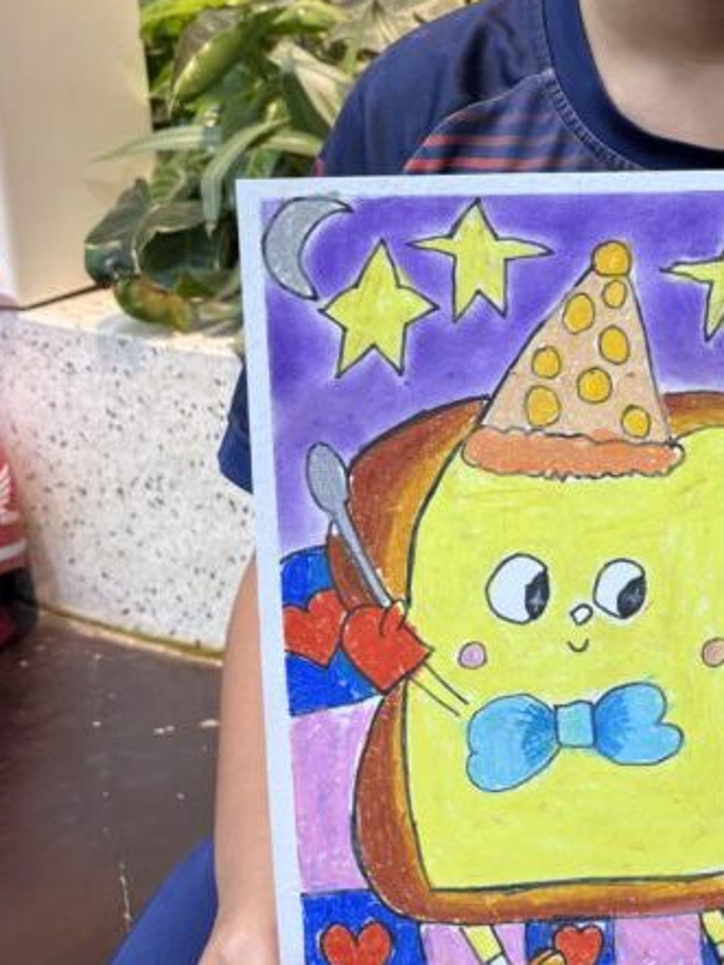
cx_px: 658
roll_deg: +0.1
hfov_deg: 24.1
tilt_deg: -9.3
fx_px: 1645
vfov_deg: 32.2
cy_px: 276
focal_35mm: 59
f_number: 1.6
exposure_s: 1/100
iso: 80
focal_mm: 5.96
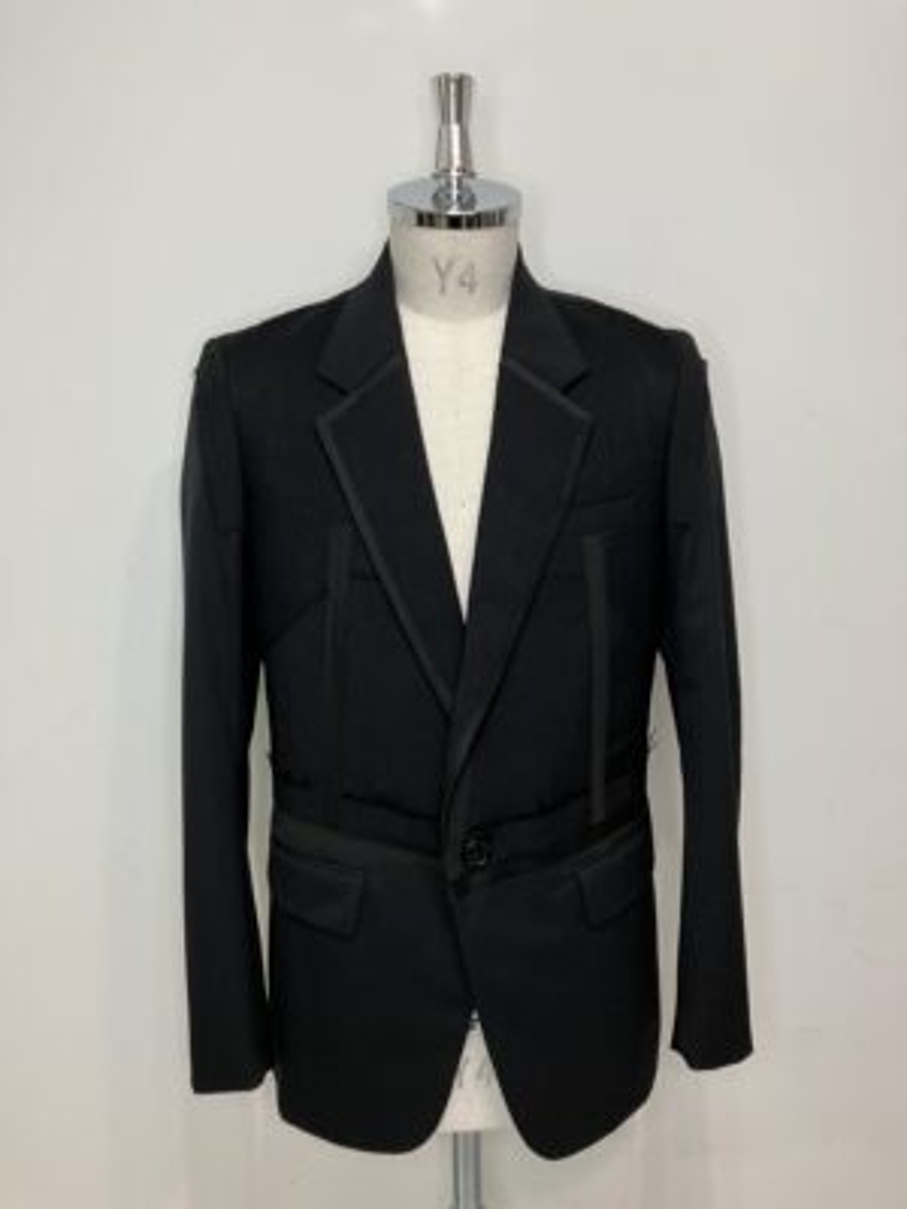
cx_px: 454
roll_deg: +1.3
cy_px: 604
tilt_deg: -9.9
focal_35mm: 28
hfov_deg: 49.7
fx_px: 978
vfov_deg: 63.4
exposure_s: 1/50
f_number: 1.8
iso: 160
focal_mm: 3.99
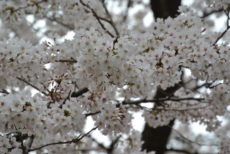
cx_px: 115
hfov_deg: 6.9
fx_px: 1900
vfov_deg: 4.6
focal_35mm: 297
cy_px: 77
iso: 200
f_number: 5.6
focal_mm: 110
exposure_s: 1/400
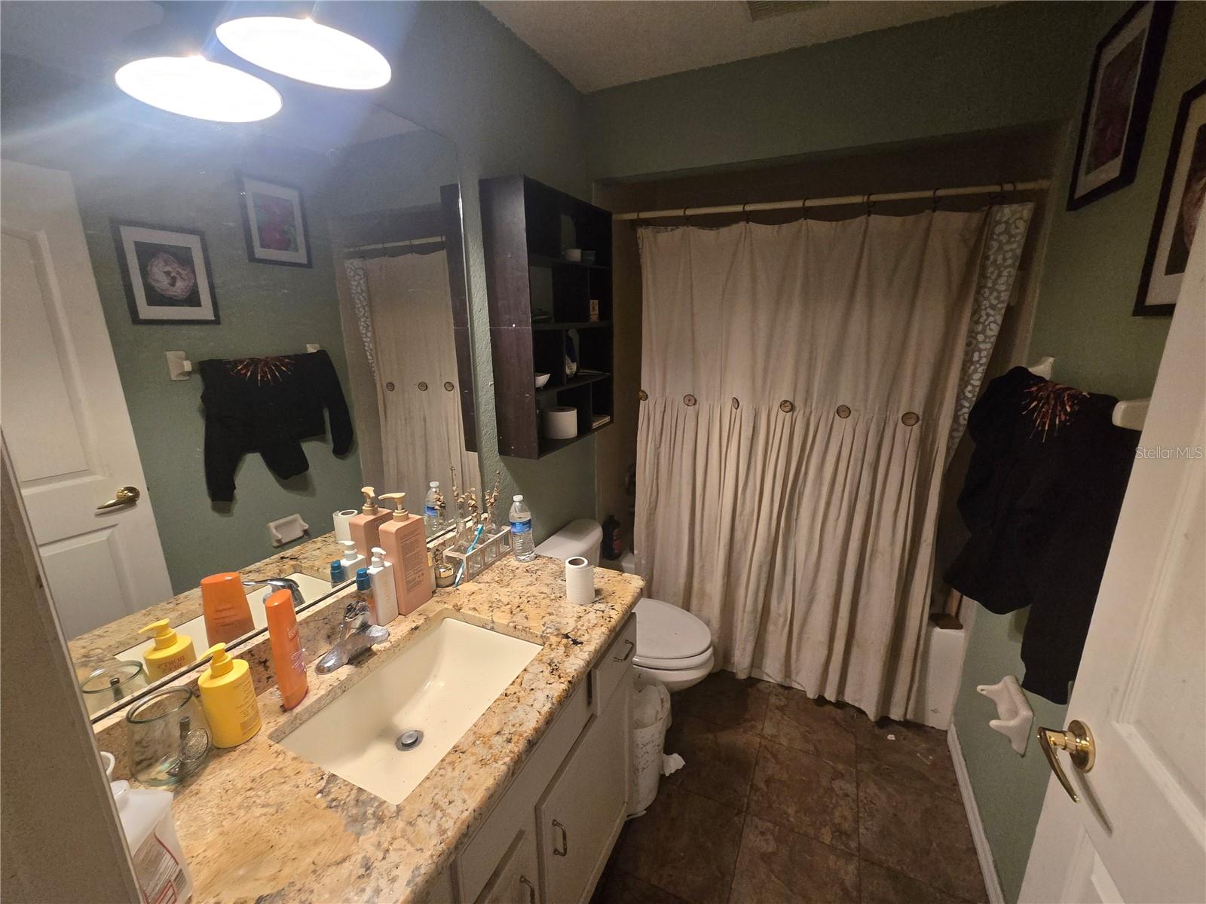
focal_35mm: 13
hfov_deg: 106.2
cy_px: 452
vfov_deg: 89.9
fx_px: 453
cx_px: 603
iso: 1000
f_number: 2.2
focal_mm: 2.2
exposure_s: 1/60
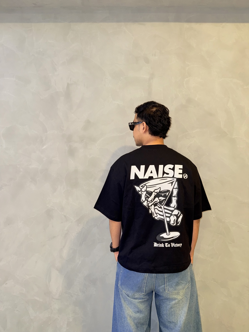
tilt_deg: +3.6
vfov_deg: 71.6
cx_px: 124
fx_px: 230
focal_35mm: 24
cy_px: 166
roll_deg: -0.4
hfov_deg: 56.8
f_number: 1.78
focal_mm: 6.76
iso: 80
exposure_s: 1/18
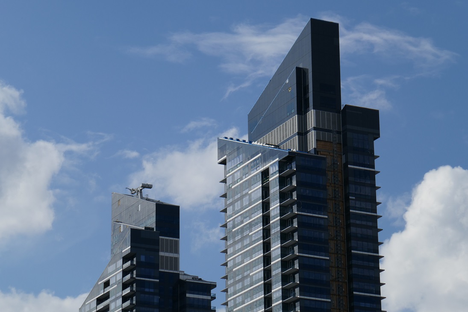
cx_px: 234
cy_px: 156
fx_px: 1716
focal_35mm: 132
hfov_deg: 15.5
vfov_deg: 10.4
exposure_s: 1/800
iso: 125
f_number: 7.1
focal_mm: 48
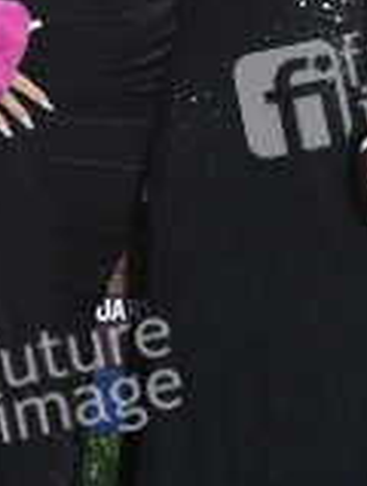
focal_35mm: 169
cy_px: -67
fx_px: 2379
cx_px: 115
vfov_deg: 11.5
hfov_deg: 8.8
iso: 2000
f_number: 6.3
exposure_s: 1/320
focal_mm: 70
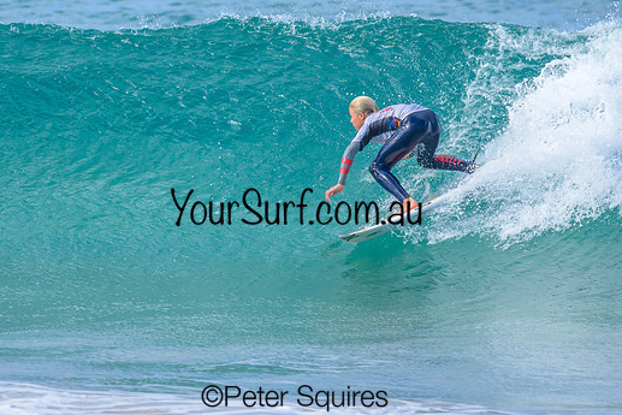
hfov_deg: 1.7
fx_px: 21291
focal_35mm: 1232
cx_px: 262
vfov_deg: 1.1
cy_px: 136
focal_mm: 800
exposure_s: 1/2000
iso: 500
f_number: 6.3
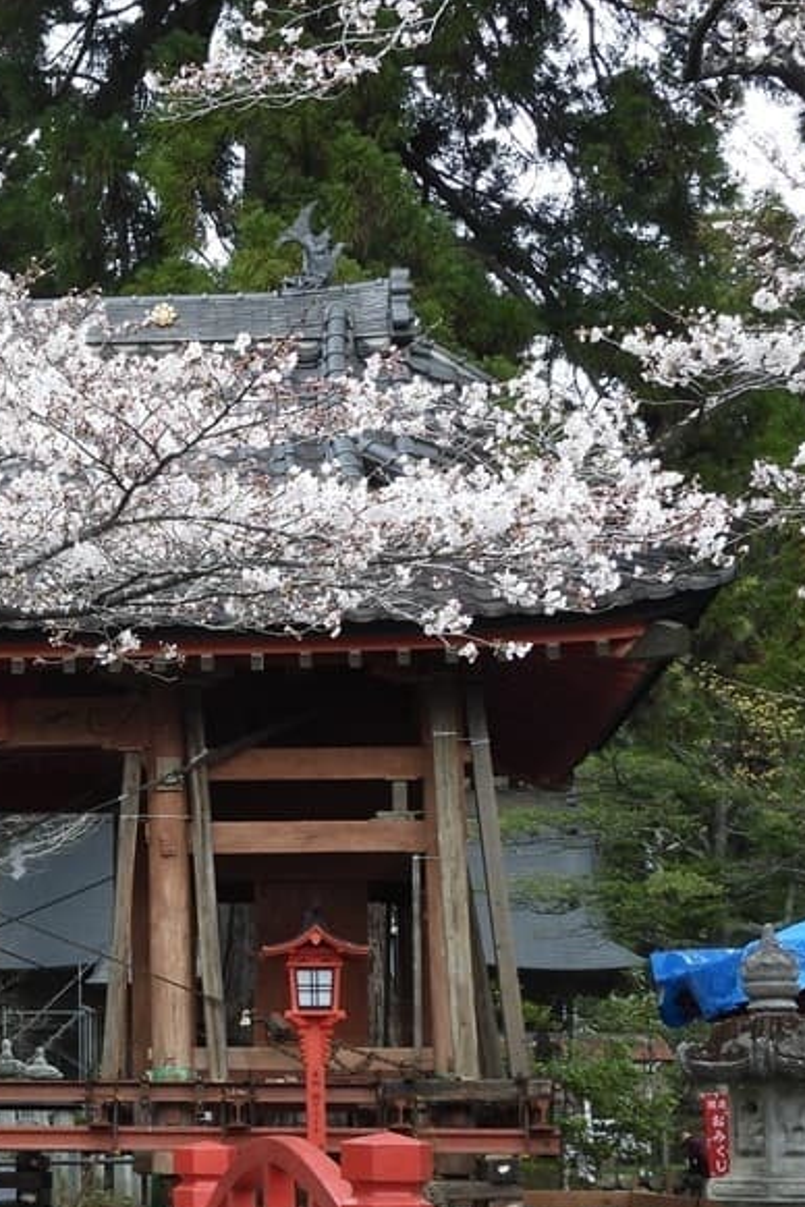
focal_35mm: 84
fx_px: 2817
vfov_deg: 24.2
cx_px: -23
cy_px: 722
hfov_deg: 15.9
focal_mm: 8.4
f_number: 3.2
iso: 100
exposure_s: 1/320
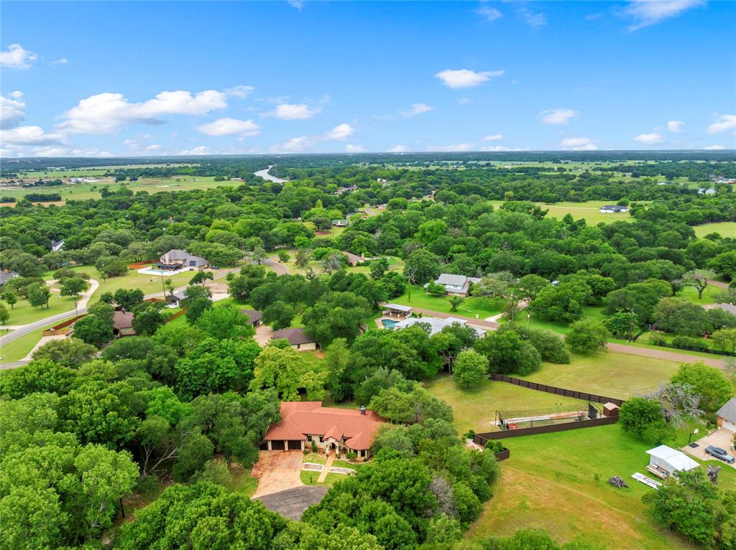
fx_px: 510
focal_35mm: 24
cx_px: 368
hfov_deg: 71.6
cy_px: 275
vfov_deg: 56.7
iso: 140
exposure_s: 1/2000
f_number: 2.8
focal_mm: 12.29
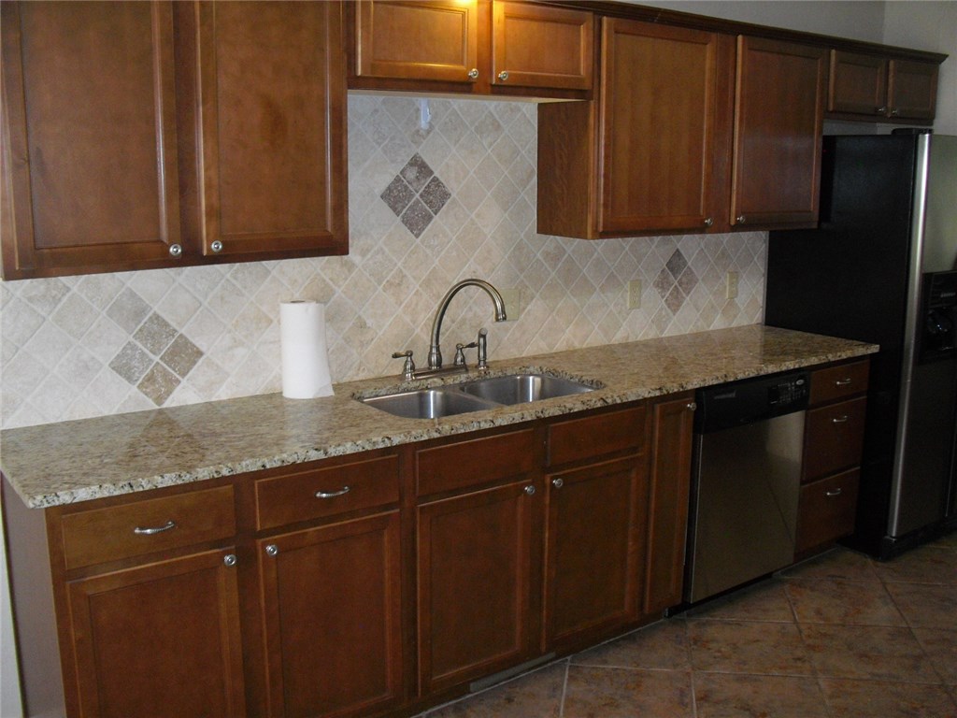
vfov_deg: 39.7
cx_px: 478
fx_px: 995
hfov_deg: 51.4
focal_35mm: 36
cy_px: 359
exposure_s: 1/60
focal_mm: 6.3
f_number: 3.1
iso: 400
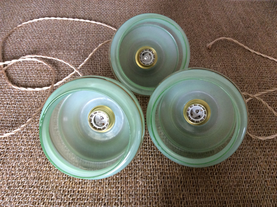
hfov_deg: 56.9
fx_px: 256
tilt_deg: -51.9
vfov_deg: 44.1
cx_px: 138
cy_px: 104
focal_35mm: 32
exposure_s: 1/25
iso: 100
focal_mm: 3.3
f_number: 2.4
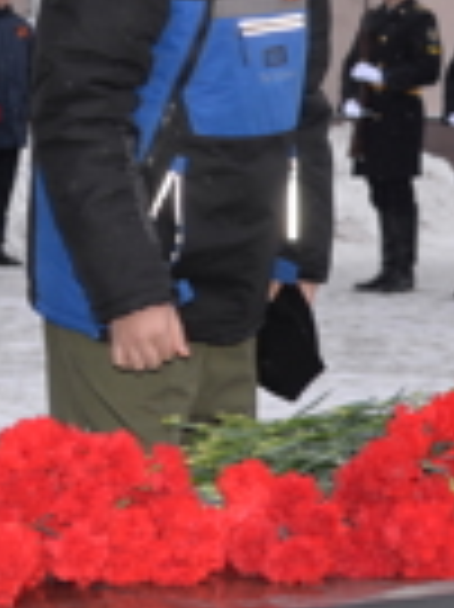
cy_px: -95
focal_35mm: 160
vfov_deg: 12.1
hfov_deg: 9.2
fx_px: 2802
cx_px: 83
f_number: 4
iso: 140
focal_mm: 30
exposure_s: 1/200
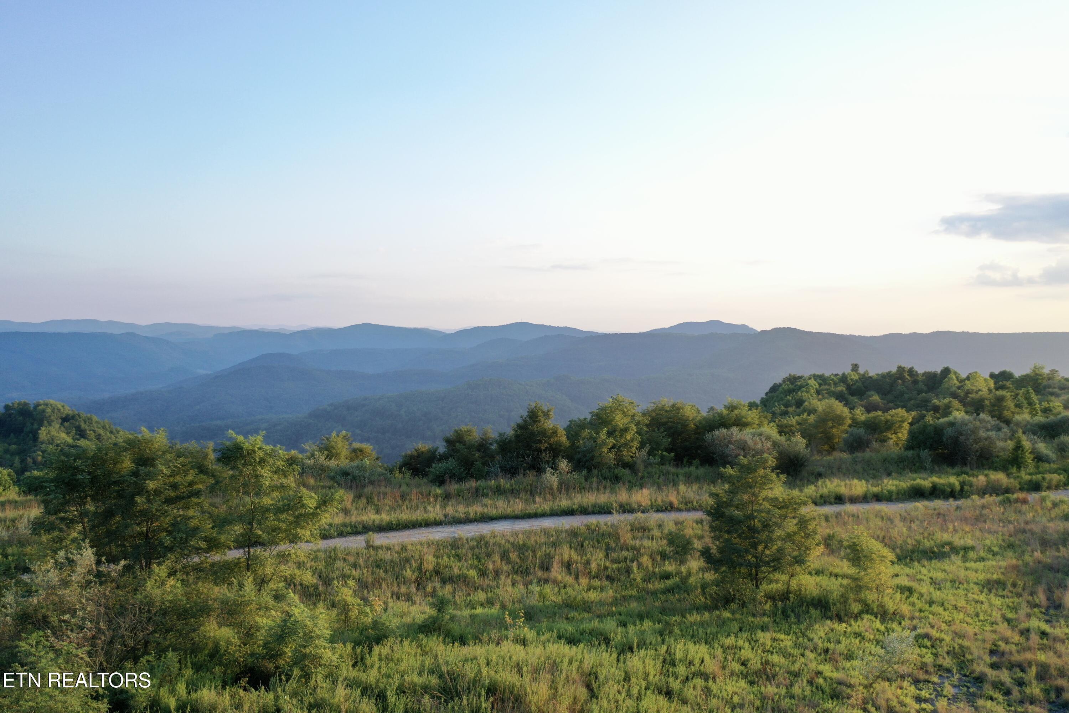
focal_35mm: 28
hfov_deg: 65.5
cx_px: 534
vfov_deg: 46.4
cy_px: 356
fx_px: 831
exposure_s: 1/120
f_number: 2.8
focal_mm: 10.26
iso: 100
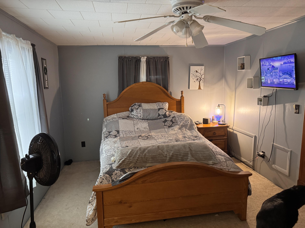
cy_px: 114
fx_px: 211
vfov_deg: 56.8
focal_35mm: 24
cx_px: 152
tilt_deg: -8.9
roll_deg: +1.3
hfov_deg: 71.6
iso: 800
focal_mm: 6.76
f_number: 1.78
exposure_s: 1/60
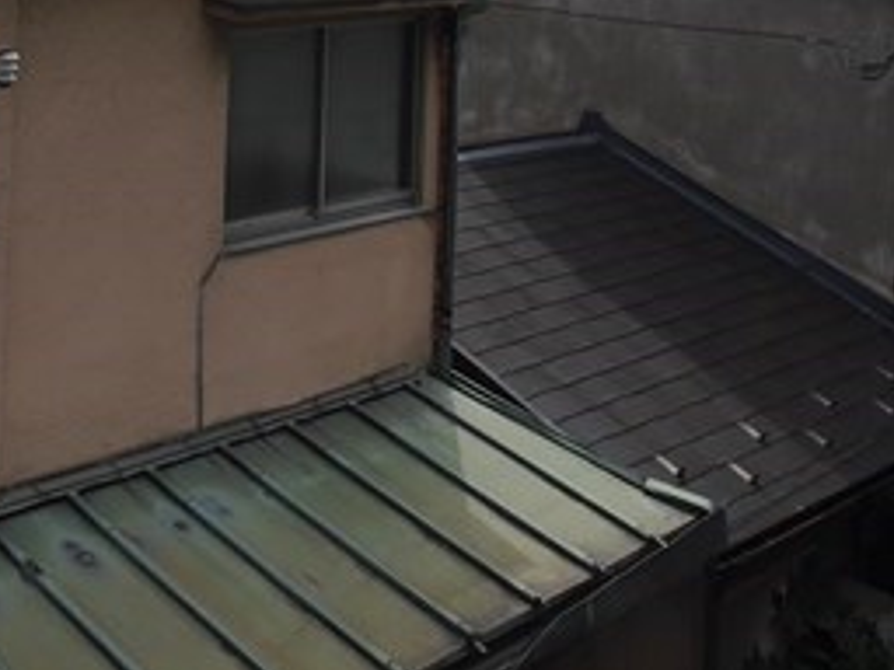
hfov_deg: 31.2
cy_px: -199
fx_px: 1446
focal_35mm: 56
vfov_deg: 23.2
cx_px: -45
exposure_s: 1/400
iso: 160
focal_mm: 7
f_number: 8
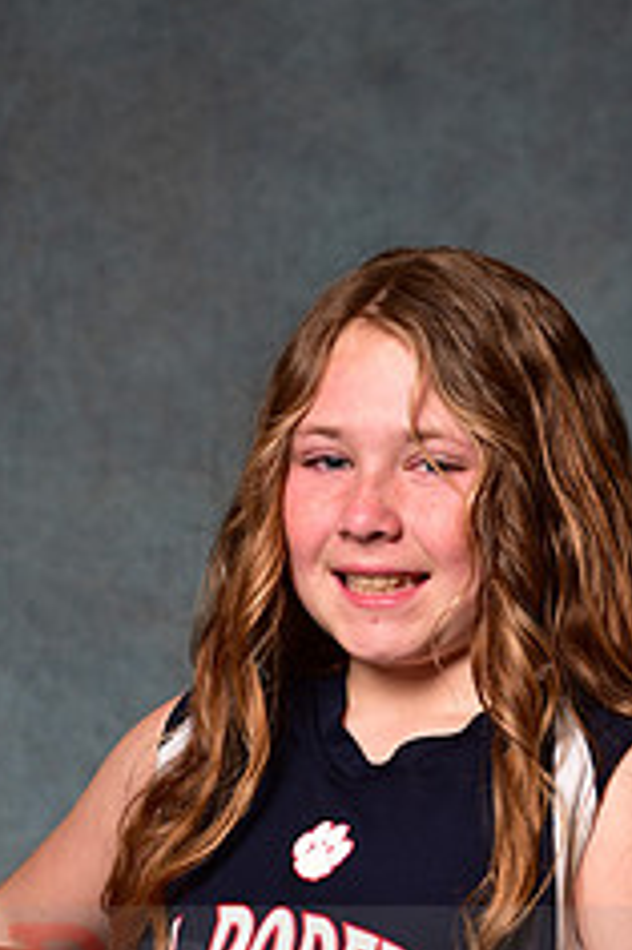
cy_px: 962
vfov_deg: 11.8
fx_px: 4536
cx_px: 433
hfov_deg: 8.0
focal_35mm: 172
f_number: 5
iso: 100
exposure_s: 1/200
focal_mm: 70
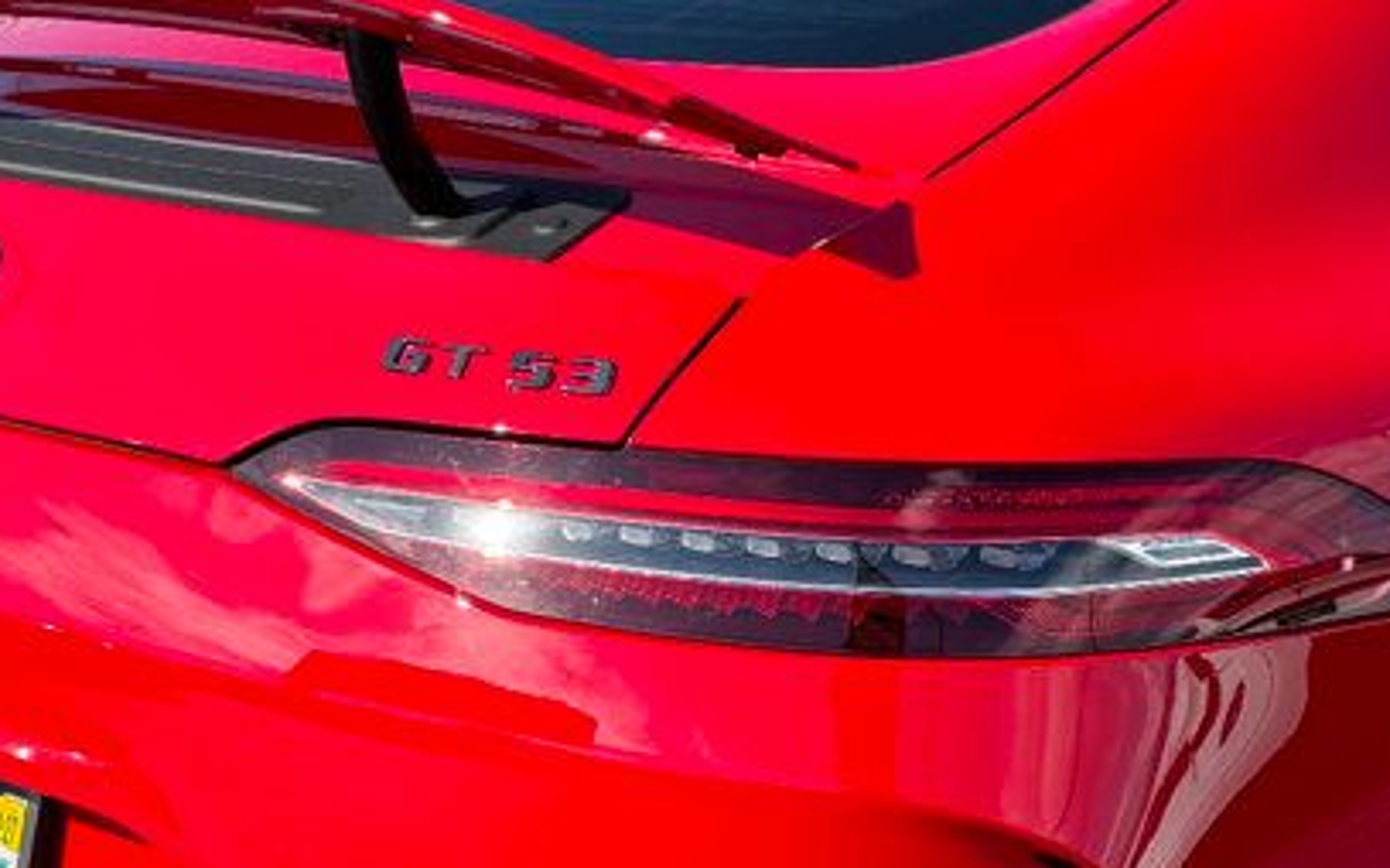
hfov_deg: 31.7
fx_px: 2423
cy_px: 543
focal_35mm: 64
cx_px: 949
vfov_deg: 20.3
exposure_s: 1/2525
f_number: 1.78
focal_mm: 6.76
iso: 100
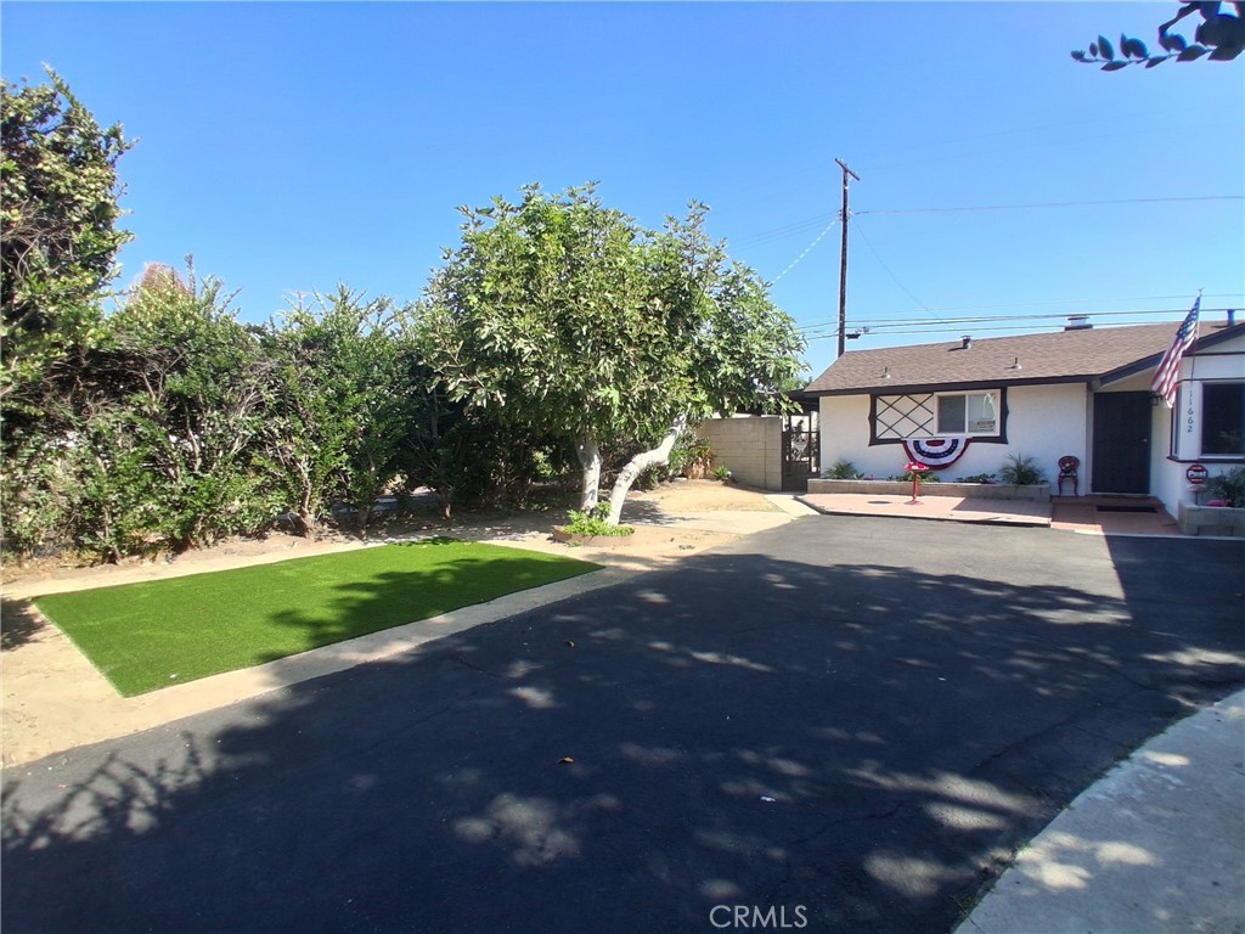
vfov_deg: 74.7
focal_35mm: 17
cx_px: 622
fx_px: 611
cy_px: 467
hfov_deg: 91.0
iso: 50
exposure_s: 1/777
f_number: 2.2
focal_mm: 1.4
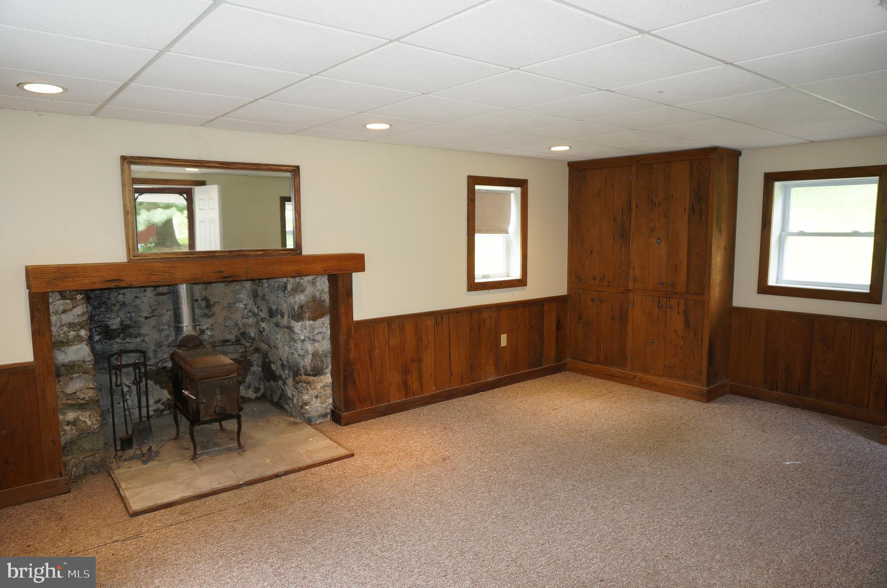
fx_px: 590
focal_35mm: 24
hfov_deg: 73.8
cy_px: 294
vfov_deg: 53.0
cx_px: 444
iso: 320
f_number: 4
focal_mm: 16
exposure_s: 1/60
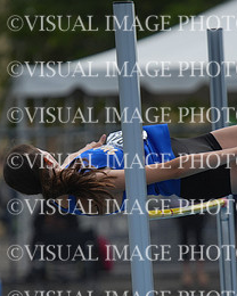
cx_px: 172
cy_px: 184
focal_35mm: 597
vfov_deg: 3.2
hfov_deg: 2.6
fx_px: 5234
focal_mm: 285
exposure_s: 1/4000
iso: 500
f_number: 5.6
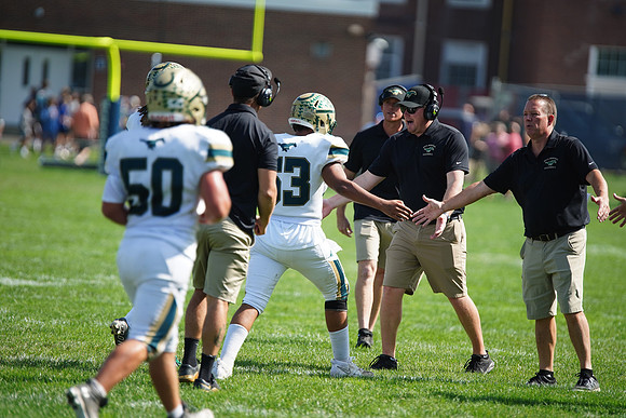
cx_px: 313
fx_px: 5218
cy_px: 209
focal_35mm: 300
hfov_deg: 6.9
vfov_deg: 4.6
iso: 400
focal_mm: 300
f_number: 2.8
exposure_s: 1/3200
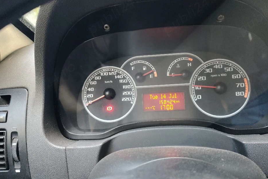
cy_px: 89
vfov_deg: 47.9
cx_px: 138
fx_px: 201
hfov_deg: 67.4
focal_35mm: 27
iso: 765
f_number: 1.8
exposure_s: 1/33.3
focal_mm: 5.56
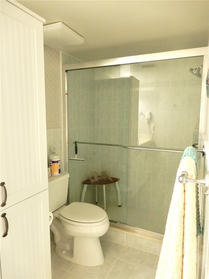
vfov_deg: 71.6
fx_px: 193
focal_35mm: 24
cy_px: 140
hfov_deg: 56.8
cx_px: 104
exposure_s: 1/30
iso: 280
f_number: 3.4
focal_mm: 4.3
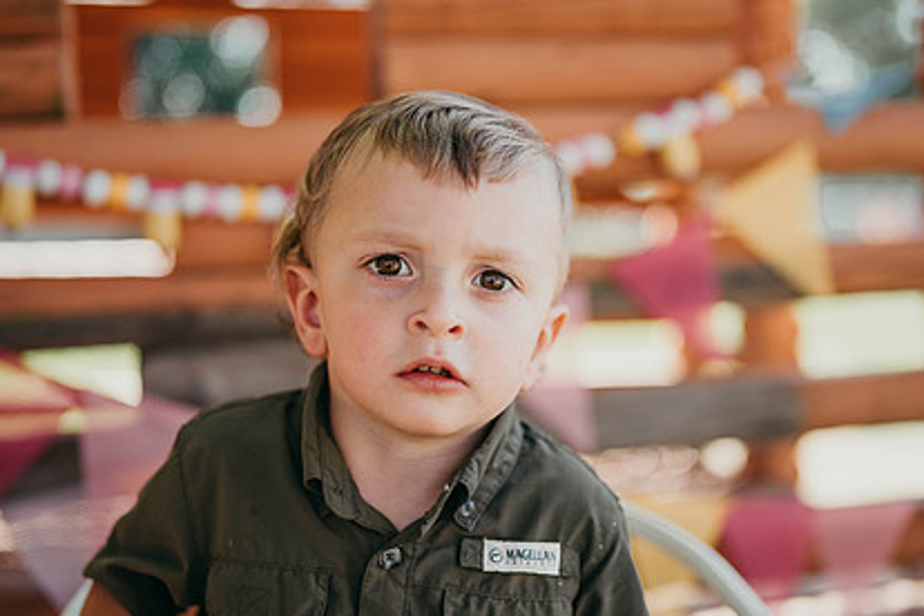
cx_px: 502
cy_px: 329
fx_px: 1258
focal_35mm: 49
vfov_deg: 27.5
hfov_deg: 40.3
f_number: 1.4
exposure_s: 1/2000
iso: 50
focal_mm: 35
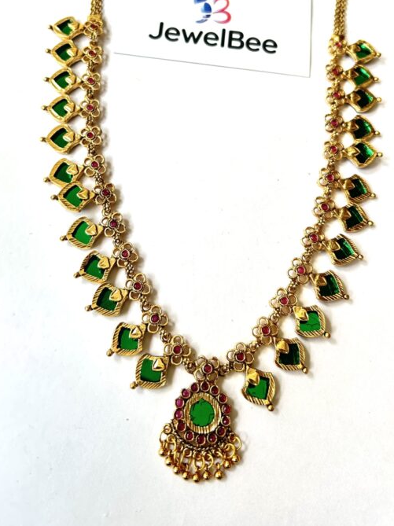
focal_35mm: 35
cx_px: 181
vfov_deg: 51.6
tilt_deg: -66.9
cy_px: 174
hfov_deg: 40.6
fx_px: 532
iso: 32
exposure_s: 1/123
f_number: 1.5
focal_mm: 5.7
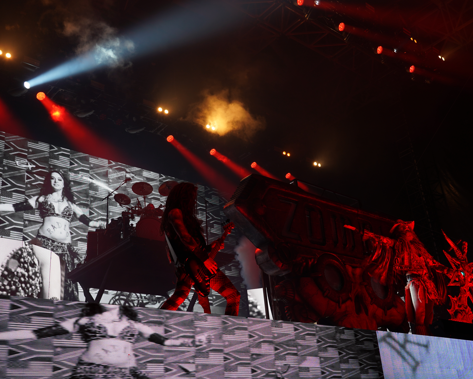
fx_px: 560
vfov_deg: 37.3
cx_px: 269
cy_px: 188
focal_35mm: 40
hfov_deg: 45.7
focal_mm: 35
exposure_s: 1/60
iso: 100
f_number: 4.5
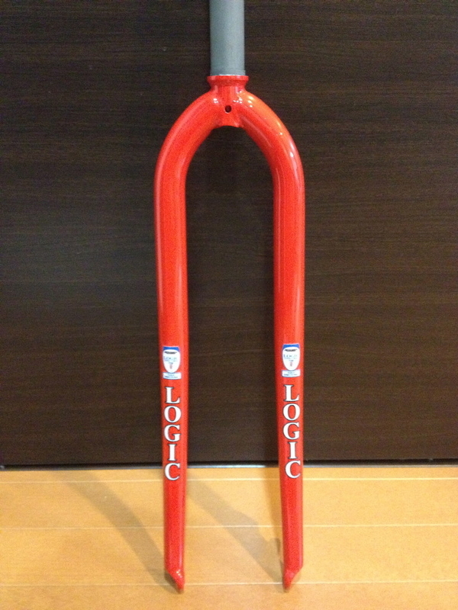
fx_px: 617
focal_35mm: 35
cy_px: 305
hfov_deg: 40.7
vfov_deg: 52.6
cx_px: 229
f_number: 2.4
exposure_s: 1/15
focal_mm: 4.28
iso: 800
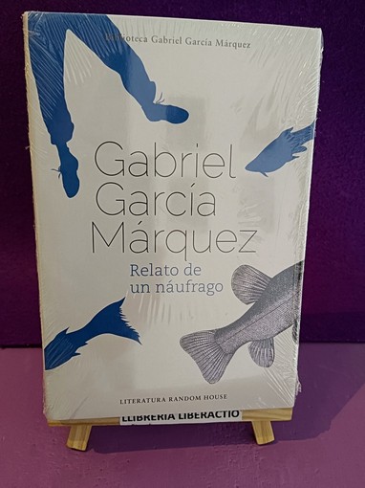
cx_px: 182
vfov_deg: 67.3
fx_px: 366
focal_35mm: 26
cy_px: 244
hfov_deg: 53.0
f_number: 1.8
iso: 513
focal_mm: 3.96
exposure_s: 1/100
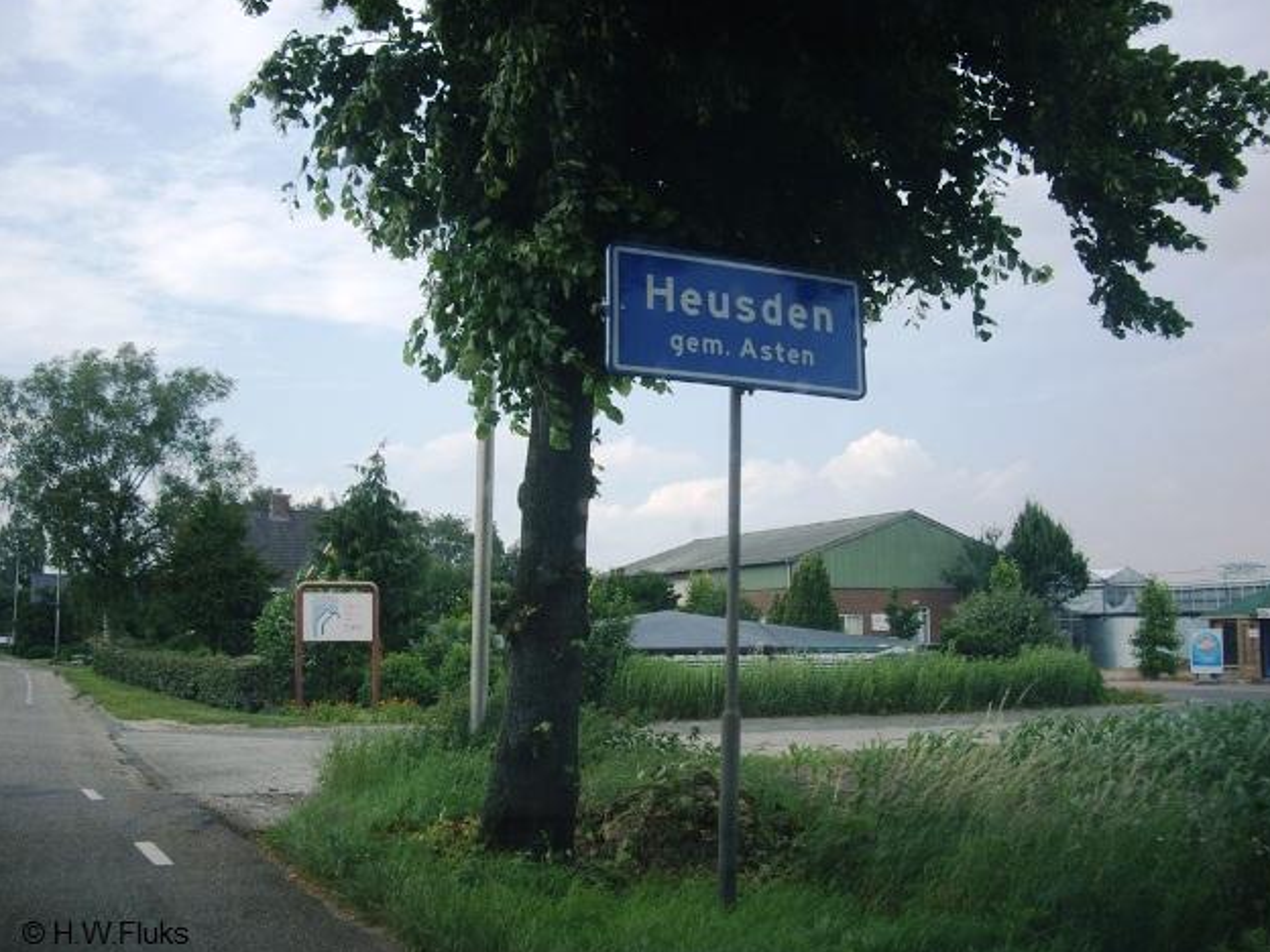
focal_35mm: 39
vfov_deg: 36.8
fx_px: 1431
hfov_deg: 47.9
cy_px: 472
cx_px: 647
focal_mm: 7.9
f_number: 2.8
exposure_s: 1/640
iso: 64
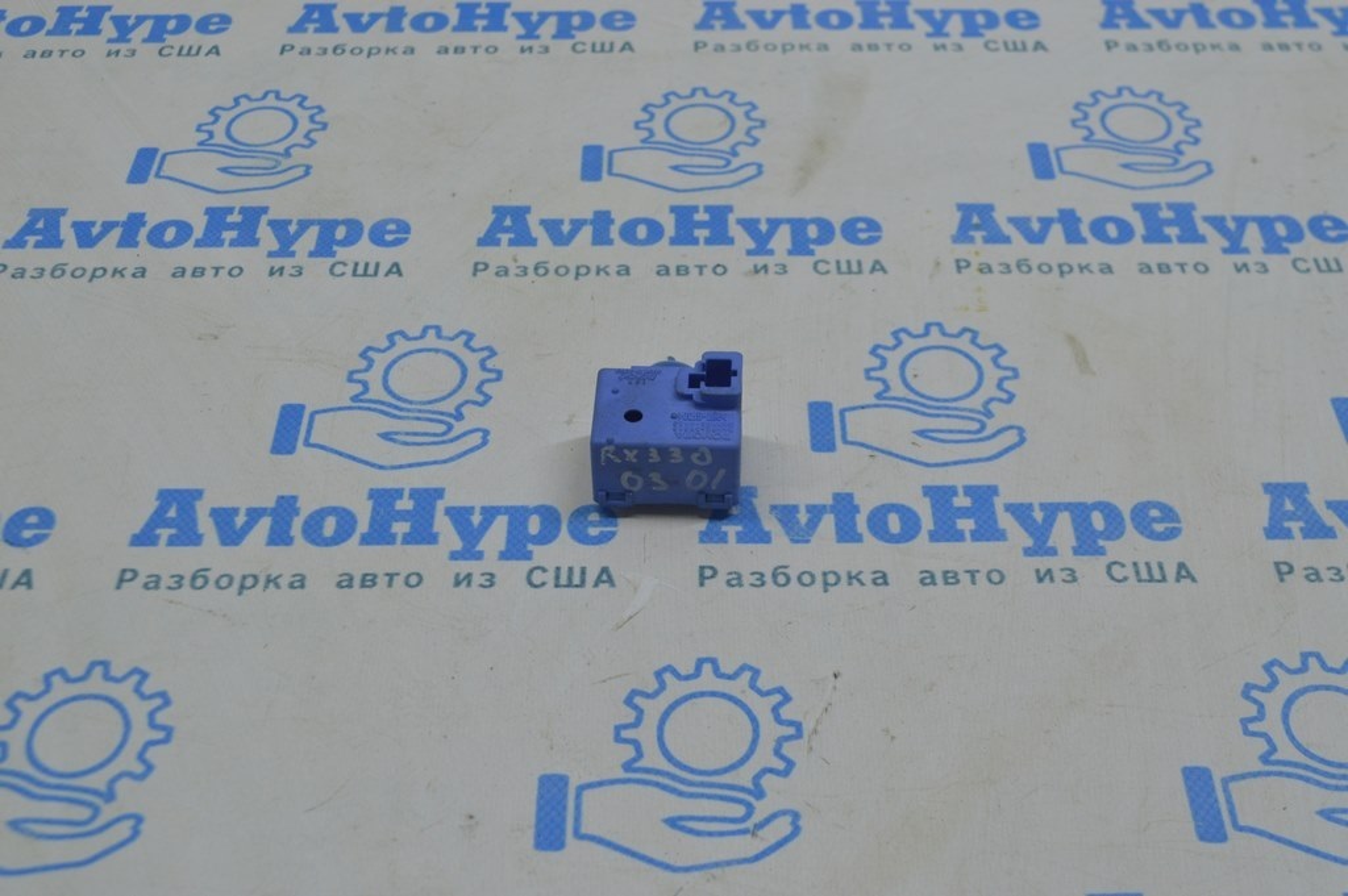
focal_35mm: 45
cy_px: 448
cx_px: 674
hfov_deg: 43.6
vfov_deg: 29.8
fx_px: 1684
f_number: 7.1
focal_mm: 30
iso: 400
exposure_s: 1/50
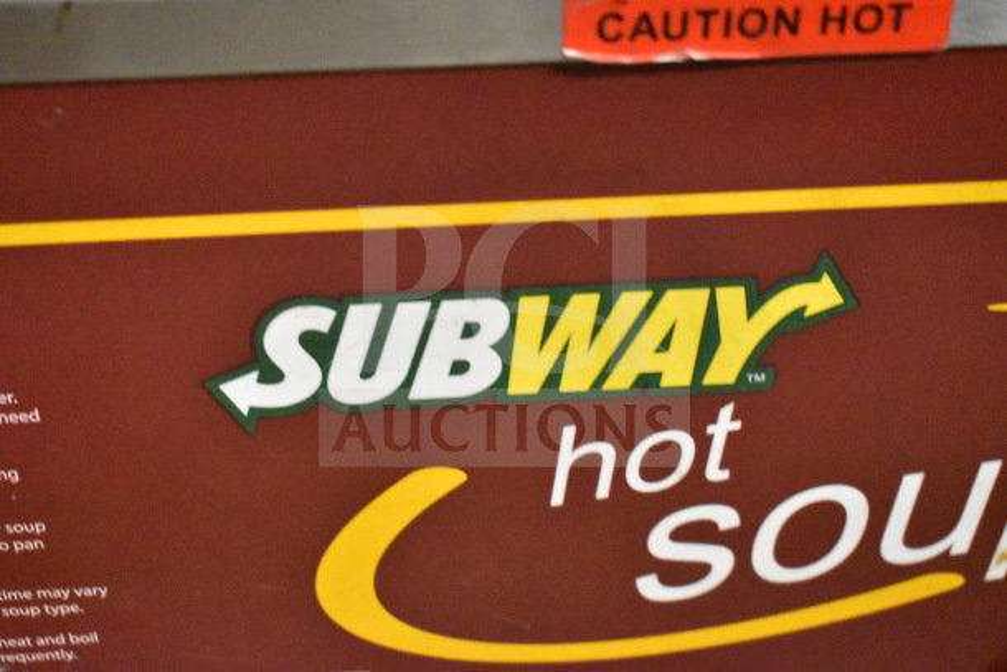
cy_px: 336
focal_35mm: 57
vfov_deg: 23.8
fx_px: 1595
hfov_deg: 35.0
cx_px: 504
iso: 14400
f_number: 4.8
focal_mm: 38
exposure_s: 1/60
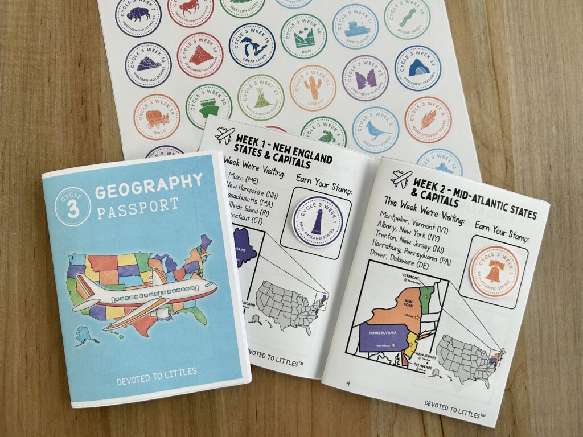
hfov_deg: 67.3
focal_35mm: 26
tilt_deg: -87.4
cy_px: 218
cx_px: 292
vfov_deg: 53.1
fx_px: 438
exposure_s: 1/120
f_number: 1.5
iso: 100
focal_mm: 5.7
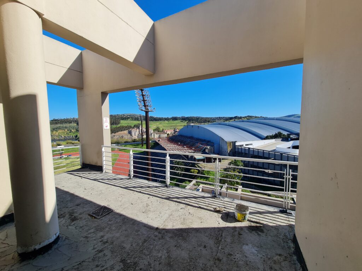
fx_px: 136
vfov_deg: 89.9
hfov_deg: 106.2
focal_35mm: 13
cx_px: 181
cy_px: 136
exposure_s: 1/1596
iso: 50
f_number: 2.2
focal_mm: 2.2
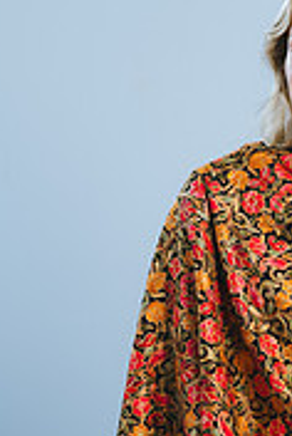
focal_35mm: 217
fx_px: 2630
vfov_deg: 9.4
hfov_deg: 6.3
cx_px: 332
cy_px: 352
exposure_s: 1/160
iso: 100
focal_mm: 85
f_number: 4
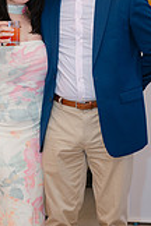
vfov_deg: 14.7
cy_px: 86
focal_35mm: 139
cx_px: 62
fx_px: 874
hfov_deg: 9.9
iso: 320
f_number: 1.8
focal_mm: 50
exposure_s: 1/125
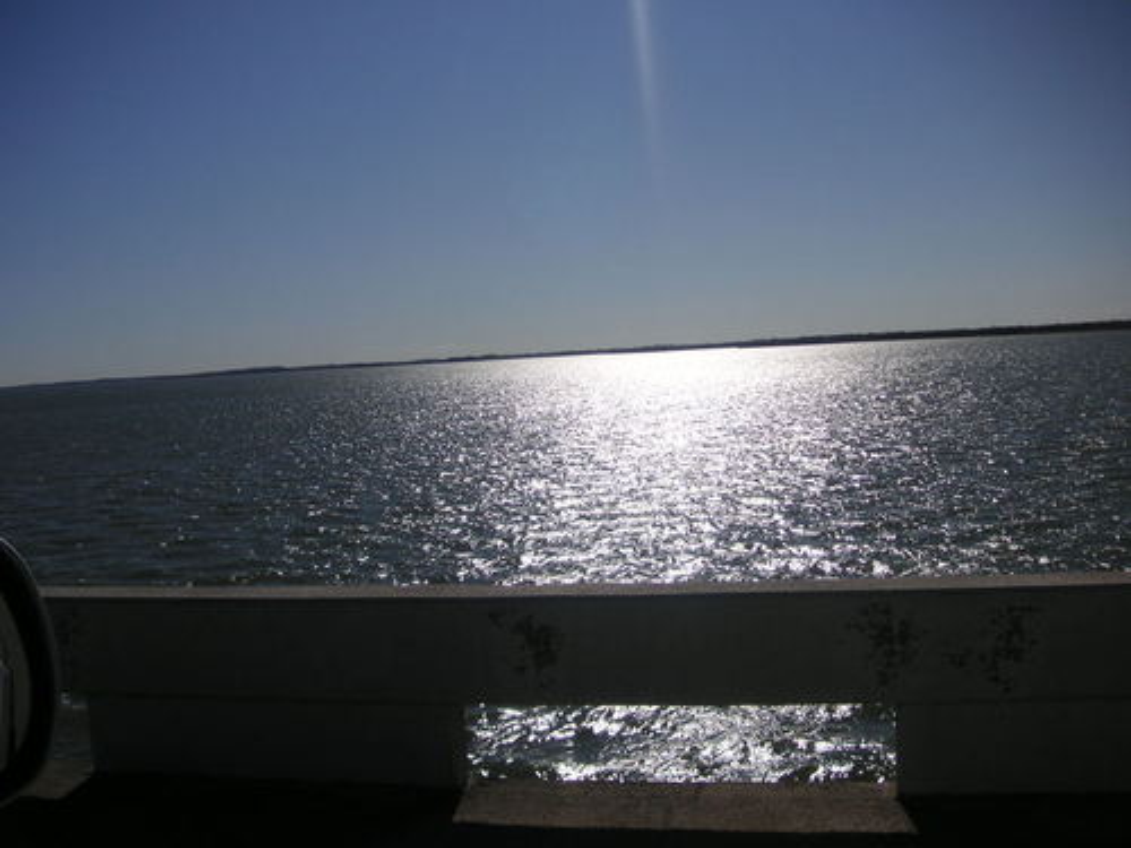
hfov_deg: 50.1
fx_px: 1209
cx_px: 566
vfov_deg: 38.7
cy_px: 424
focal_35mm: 37
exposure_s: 1/1000
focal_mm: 6.1
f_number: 6.7
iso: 50
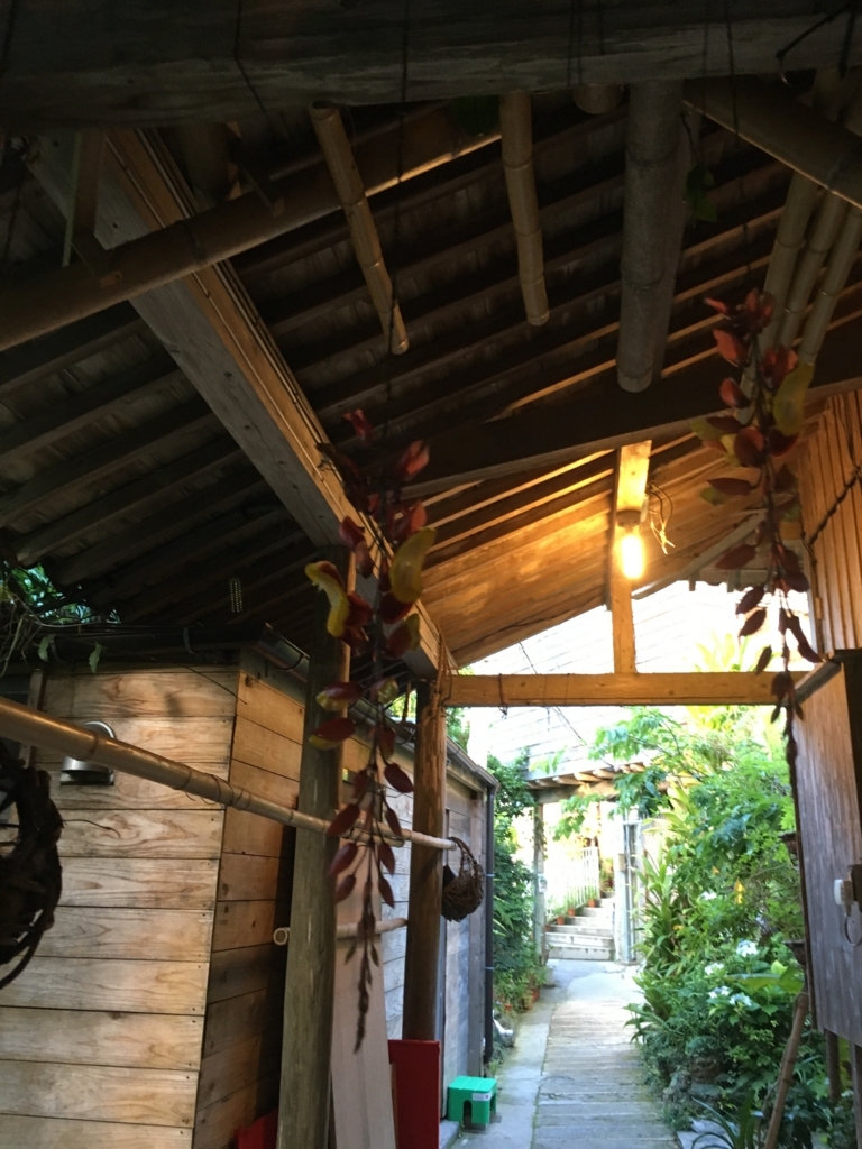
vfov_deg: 61.7
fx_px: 963
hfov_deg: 48.2
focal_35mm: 29
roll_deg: -0.1
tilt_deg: +16.8
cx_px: 431
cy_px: 574
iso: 125
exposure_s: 1/30
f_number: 2.2
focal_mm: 4.15
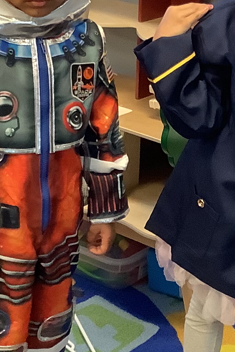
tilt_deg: -23.4
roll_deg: -2.3
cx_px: 175
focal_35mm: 106
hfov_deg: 12.9
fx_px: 1038
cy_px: 181
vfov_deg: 19.3
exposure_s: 1/40
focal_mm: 3.3
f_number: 2.4
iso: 250
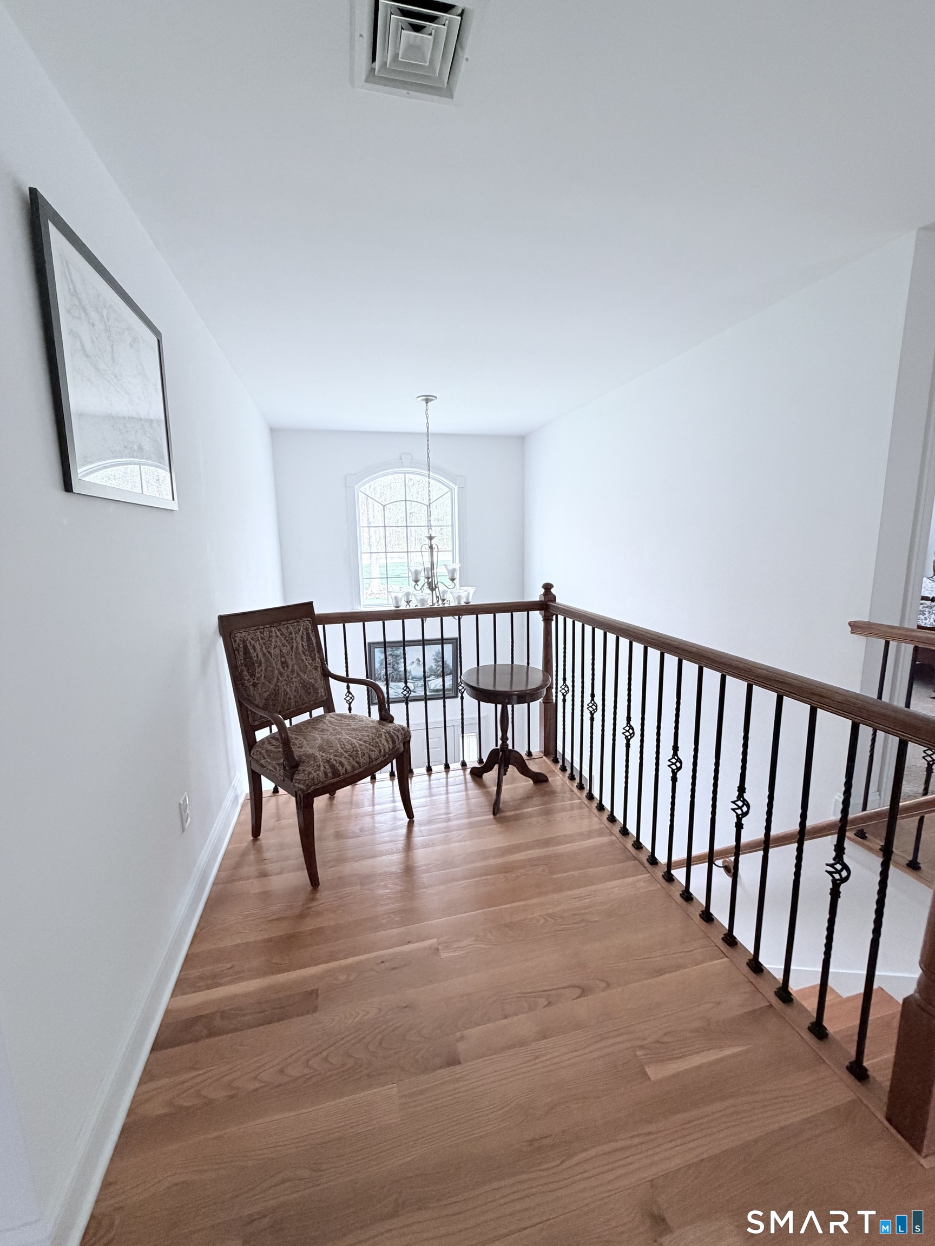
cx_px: 468
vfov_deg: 102.1
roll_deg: +1.0
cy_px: 623
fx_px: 504
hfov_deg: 85.7
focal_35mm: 14
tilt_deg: -9.5
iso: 250
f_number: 2.2
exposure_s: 1/121
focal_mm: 2.22
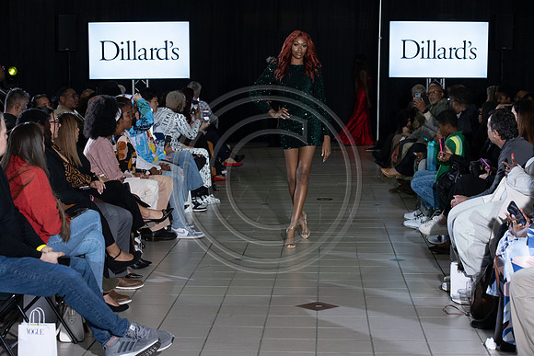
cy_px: 178
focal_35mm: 80
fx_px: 1187
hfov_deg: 25.4
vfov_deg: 17.1
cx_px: 267
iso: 1250
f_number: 5
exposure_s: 1/160
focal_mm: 80
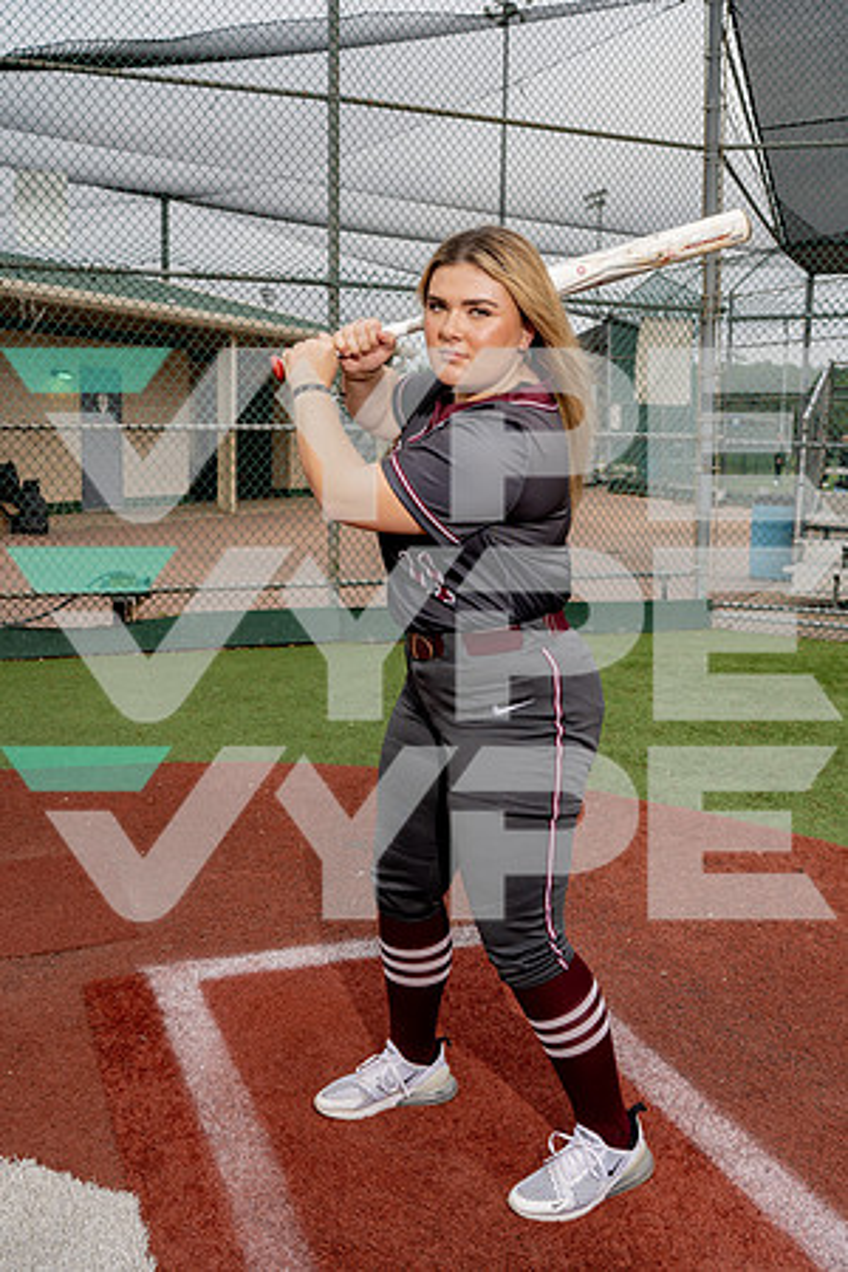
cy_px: 636
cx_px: 424
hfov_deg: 37.9
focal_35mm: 35
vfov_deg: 54.4
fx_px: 1237
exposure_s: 1/250
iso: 100
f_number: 8
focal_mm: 35
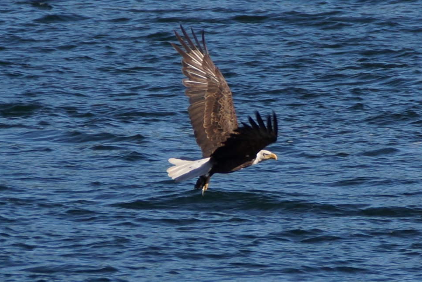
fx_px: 3834
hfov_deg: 6.3
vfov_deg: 4.2
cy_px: 140
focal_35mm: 327
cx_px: 217
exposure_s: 1/400
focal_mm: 210
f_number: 6.3
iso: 250
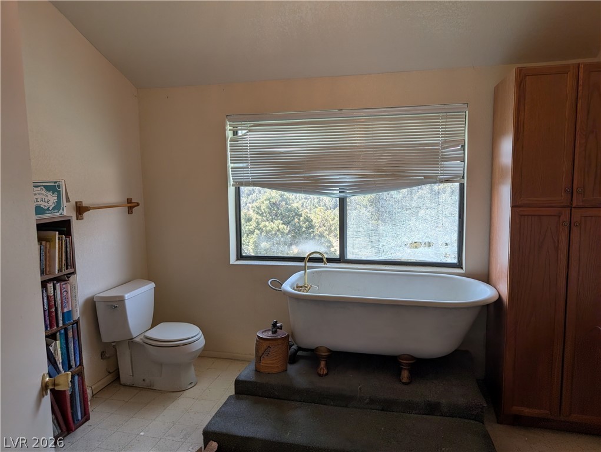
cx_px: 300
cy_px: 226
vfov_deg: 56.9
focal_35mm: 24
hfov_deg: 71.5
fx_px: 417
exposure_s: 1/147
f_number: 1.68
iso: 22
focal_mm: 6.9
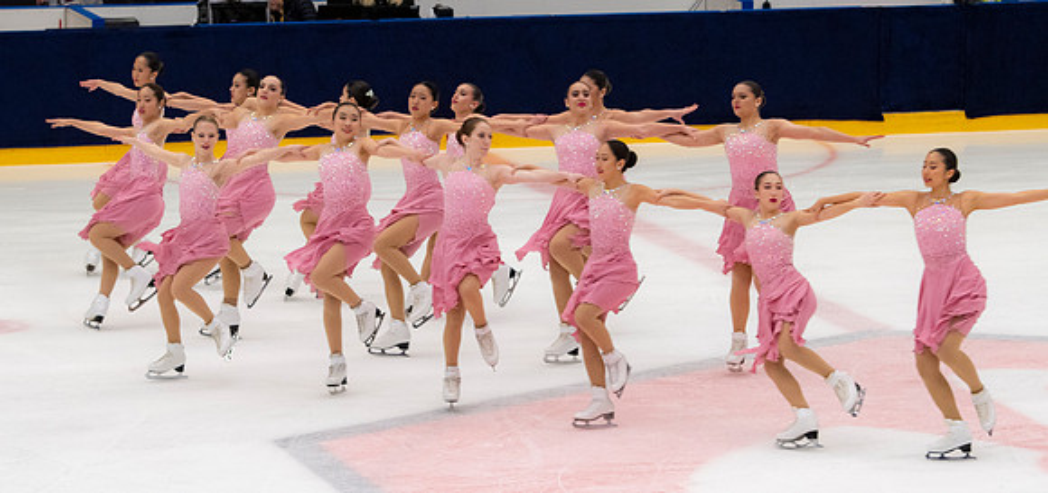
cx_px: 452
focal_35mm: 183
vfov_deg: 5.7
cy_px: 228
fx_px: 4912
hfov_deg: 12.2
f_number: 5.6
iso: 1100
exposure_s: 1/320
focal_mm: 98
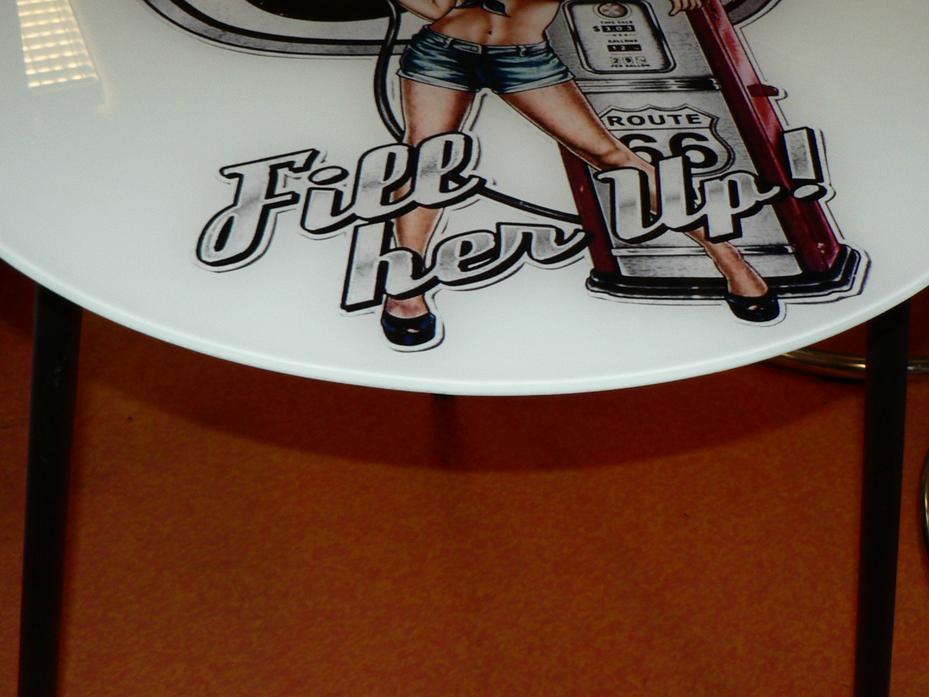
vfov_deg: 24.8
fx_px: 1584
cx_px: 567
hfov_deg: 32.6
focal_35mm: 59
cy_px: 262
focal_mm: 6
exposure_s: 1/60
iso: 100
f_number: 2.8
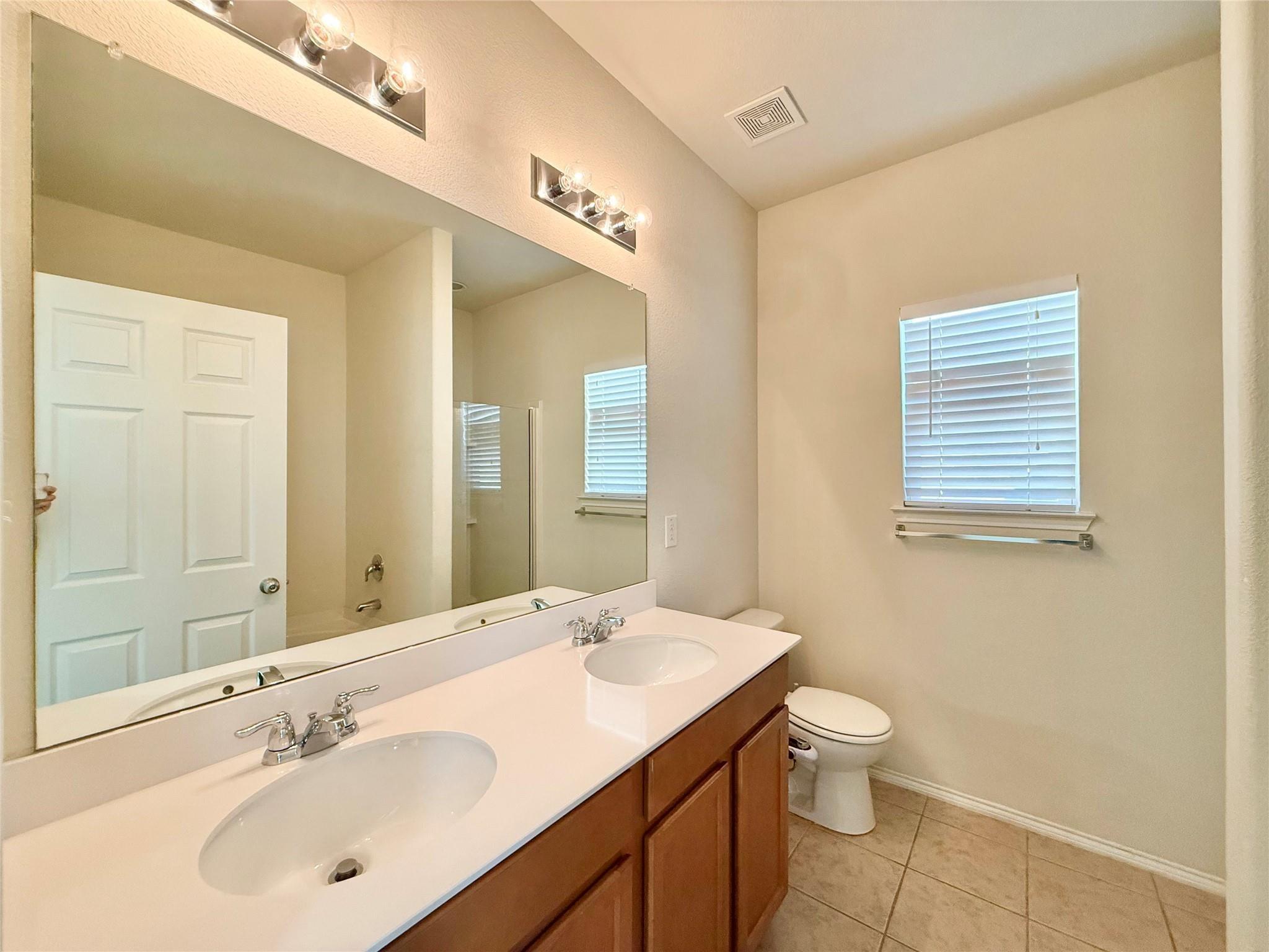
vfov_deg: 85.7
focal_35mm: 14
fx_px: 513
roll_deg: +0.5
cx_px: 634
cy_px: 476
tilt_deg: +0.5
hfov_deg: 102.1
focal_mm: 2.22
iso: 320
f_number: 2.2
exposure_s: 1/120
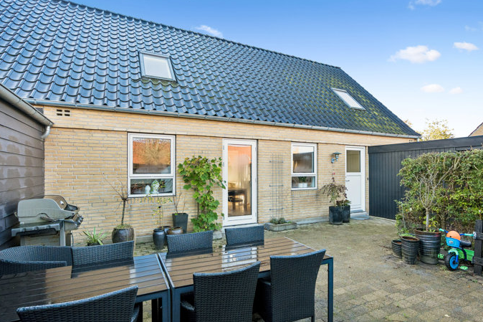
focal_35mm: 19
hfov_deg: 86.9
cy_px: 170
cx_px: 254
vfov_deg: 64.5
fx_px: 255
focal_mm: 16
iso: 1250
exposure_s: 1/640
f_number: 4.5
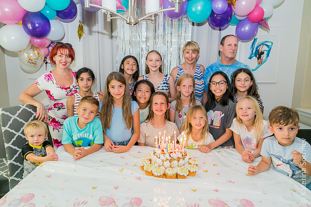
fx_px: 212
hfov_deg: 72.6
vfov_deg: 52.2
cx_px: 156
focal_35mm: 24
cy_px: 104
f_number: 4.5
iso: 4000
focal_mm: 24
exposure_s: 1/250
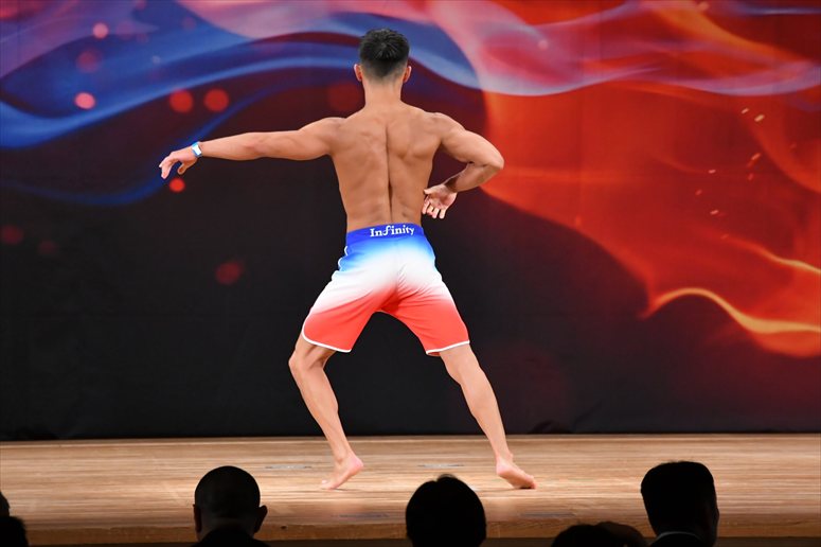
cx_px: 410
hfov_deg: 8.1
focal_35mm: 255
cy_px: 274
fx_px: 5813
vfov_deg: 5.4
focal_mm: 170
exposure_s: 1/400
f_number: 5.6
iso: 3200
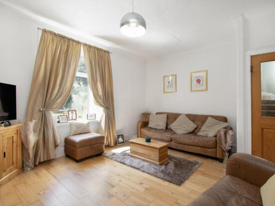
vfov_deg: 74.7
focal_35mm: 17
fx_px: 135
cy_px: 107
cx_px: 140
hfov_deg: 91.0
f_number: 8
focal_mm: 10
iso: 250
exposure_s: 1/3
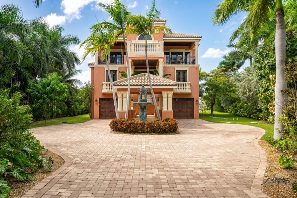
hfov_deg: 65.5
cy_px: 101
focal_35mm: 28
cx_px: 146
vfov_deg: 46.4
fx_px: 231
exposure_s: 1/200
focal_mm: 27
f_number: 8
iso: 100
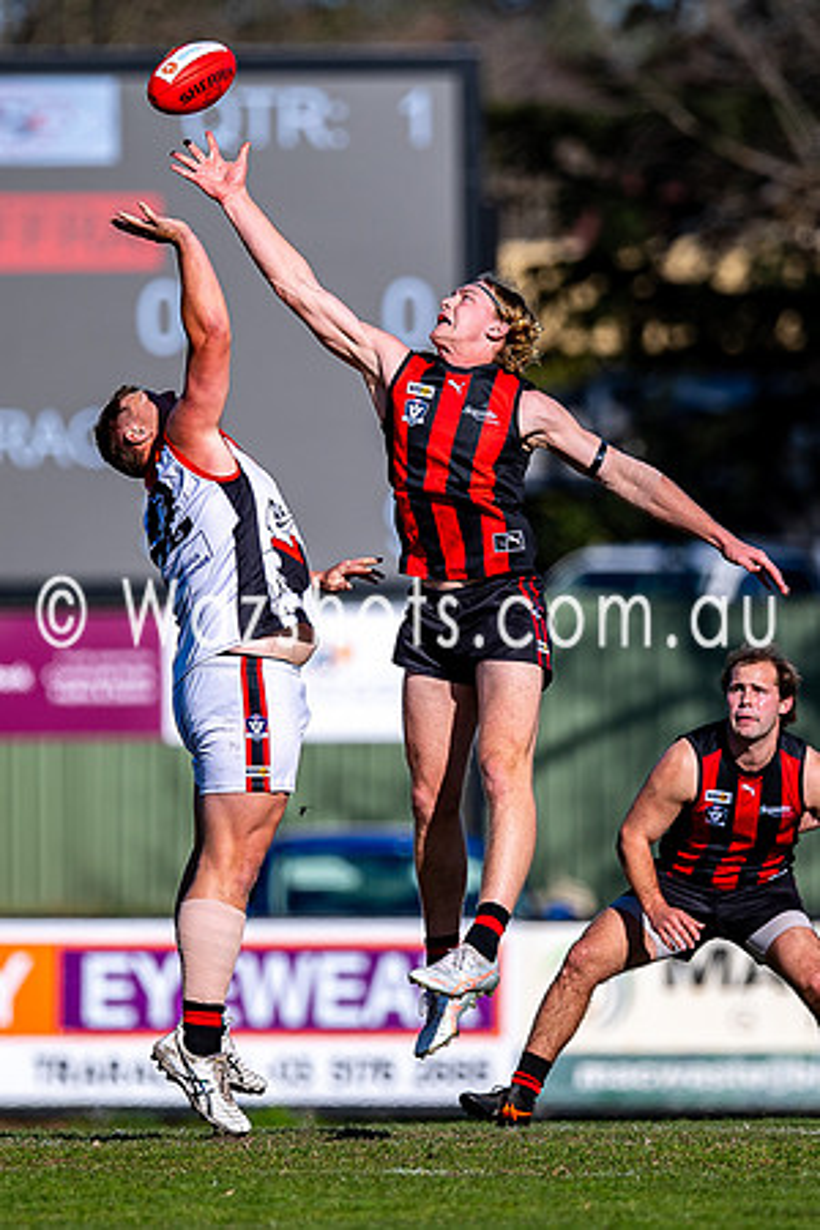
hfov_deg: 1.4
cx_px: 416
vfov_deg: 2.0
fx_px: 34391
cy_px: 548
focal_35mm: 1007
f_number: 4
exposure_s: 1/2000
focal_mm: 500
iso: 100
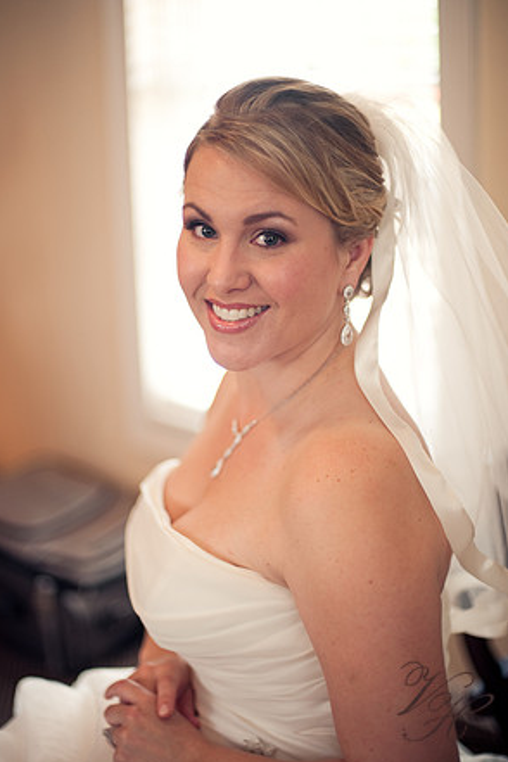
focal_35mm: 51
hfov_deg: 26.5
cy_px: 387
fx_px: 1079
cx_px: 253
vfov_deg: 38.9
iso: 400
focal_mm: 50
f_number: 1.4
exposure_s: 1/100
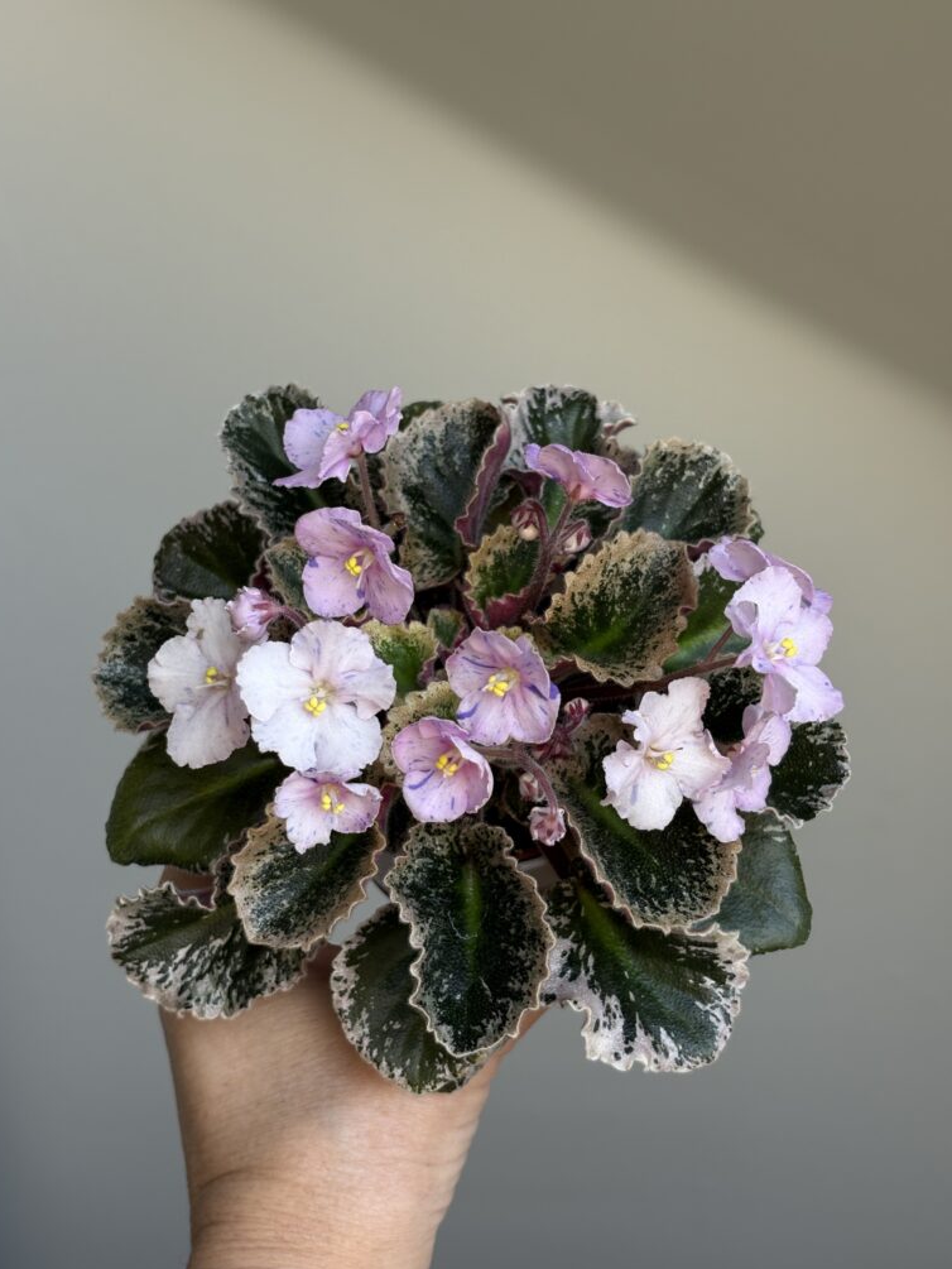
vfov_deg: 36.2
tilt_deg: -31.8
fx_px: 1943
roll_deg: +2.4
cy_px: 626
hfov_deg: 27.5
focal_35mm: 53
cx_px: 470
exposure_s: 1/148
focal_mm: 5.96
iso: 25
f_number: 1.6
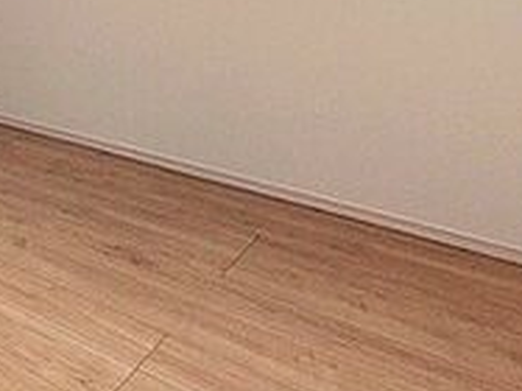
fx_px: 678
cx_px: -120
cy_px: -87
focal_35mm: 45
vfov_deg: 27.9
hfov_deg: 33.4
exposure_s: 1/917
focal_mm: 1.83
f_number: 2.2
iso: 50
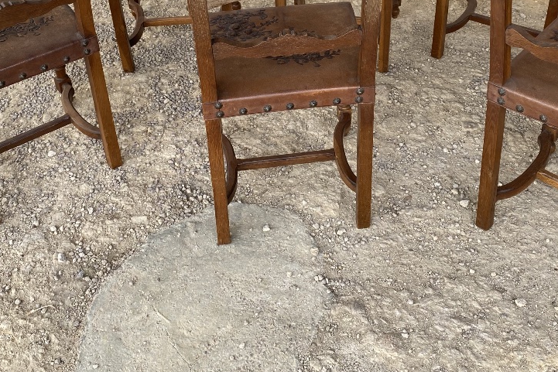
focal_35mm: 45
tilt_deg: -29.9
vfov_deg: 28.9
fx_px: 698
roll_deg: -0.4
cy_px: 49
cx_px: 314
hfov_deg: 43.5
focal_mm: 4.25
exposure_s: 1/122
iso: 40
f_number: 1.8
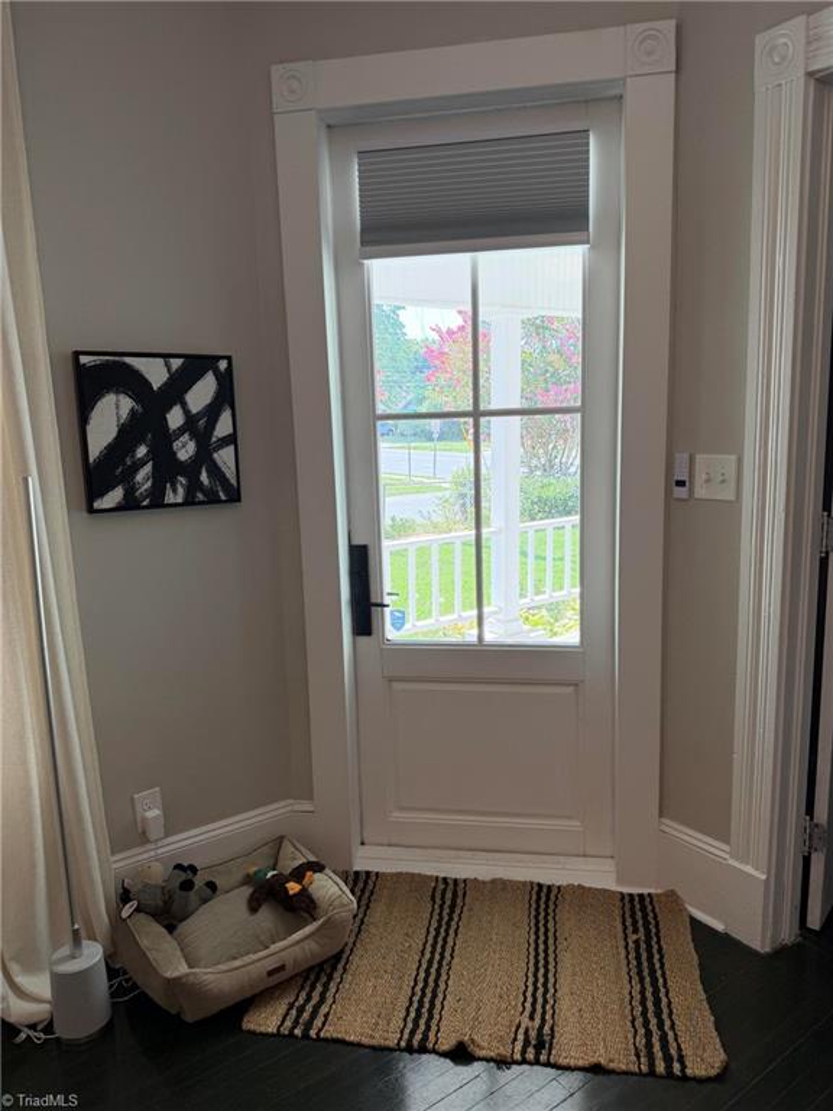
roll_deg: +1.8
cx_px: 416
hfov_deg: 56.8
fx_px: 770
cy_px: 556
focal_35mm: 24
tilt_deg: -9.9
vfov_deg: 71.6
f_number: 1.78
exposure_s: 1/217
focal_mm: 6.76
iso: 80
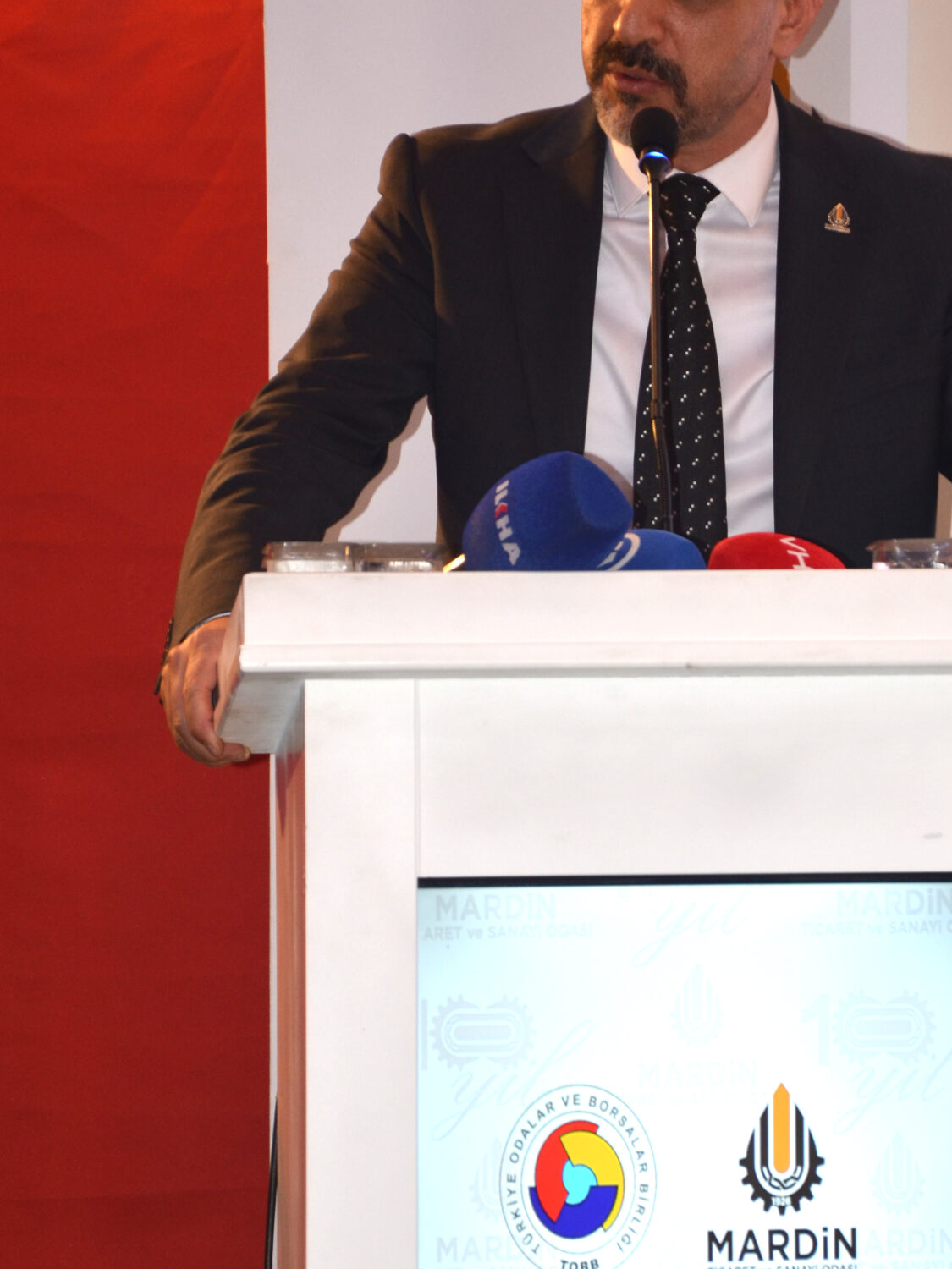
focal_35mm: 226
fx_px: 8287
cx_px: 691
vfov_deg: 8.8
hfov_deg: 6.6
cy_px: 659
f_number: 5.6
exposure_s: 1/60
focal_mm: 92
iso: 500
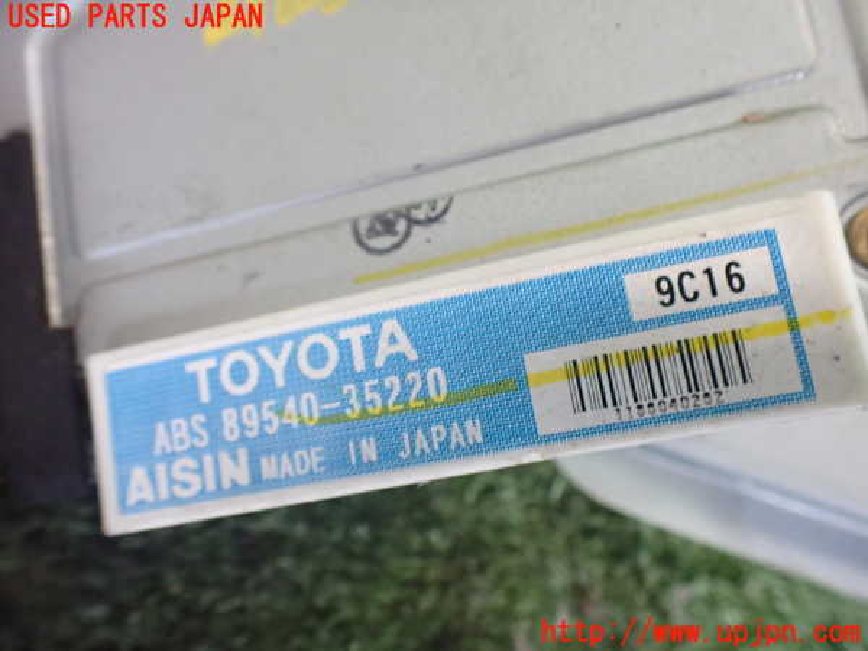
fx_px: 752
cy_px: 326
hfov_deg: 60.0
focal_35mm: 30
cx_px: 434
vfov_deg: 46.8
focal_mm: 5.4
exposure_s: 1/100
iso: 800
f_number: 2.3
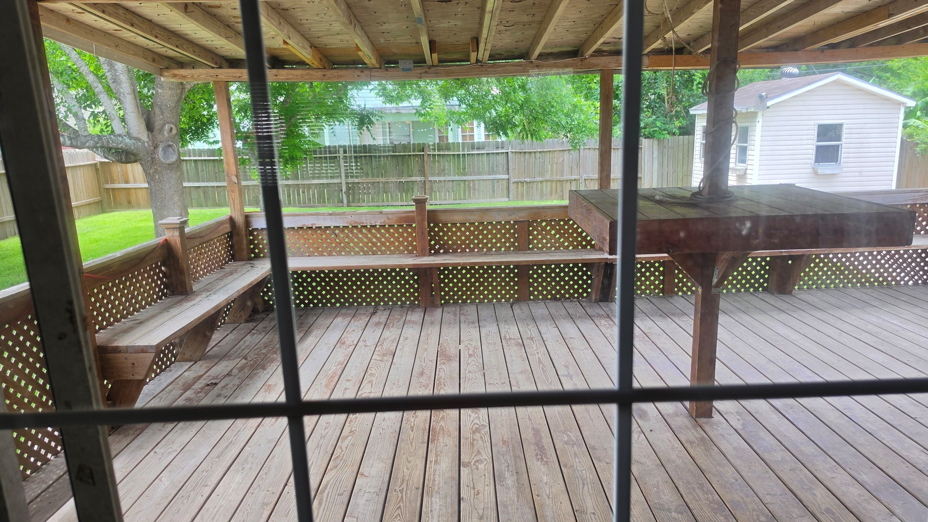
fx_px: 640
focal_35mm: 26
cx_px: 468
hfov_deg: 71.9
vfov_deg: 44.3
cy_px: 286
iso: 32
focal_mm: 6.5
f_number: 1.4
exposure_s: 1/359
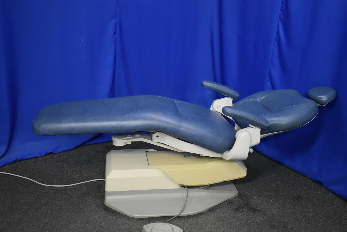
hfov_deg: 51.3
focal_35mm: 38
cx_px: 174
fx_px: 362
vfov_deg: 35.6
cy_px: 116
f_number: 4
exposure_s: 1/125
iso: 2500
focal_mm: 25
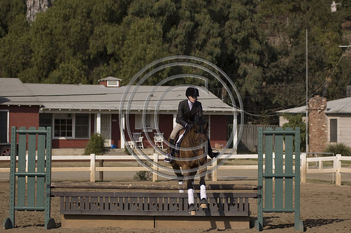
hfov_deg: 17.1
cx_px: 176
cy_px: 116
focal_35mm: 120
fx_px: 1168
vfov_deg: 11.4
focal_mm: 80
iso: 200
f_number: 3.2
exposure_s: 1/1250
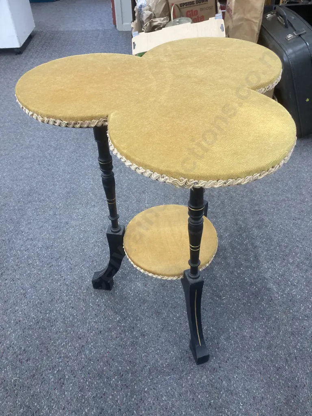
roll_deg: +1.7
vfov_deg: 63.4
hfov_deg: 49.7
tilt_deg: -43.7
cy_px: 208
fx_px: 336
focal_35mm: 28
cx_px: 156
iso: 100
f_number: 1.8
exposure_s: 1/50
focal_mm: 3.99
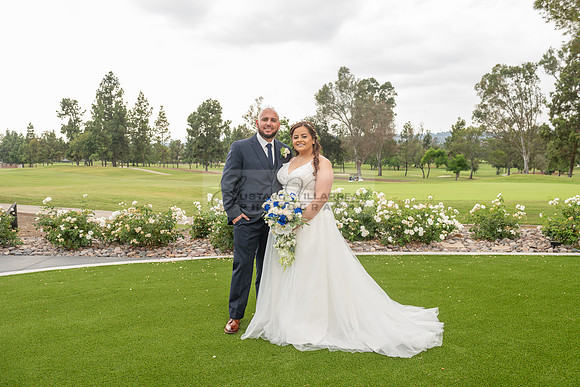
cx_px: 290
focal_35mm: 32
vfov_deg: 41.1
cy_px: 194
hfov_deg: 58.7
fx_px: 516
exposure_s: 1/250
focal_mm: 32
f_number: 5.6
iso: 200
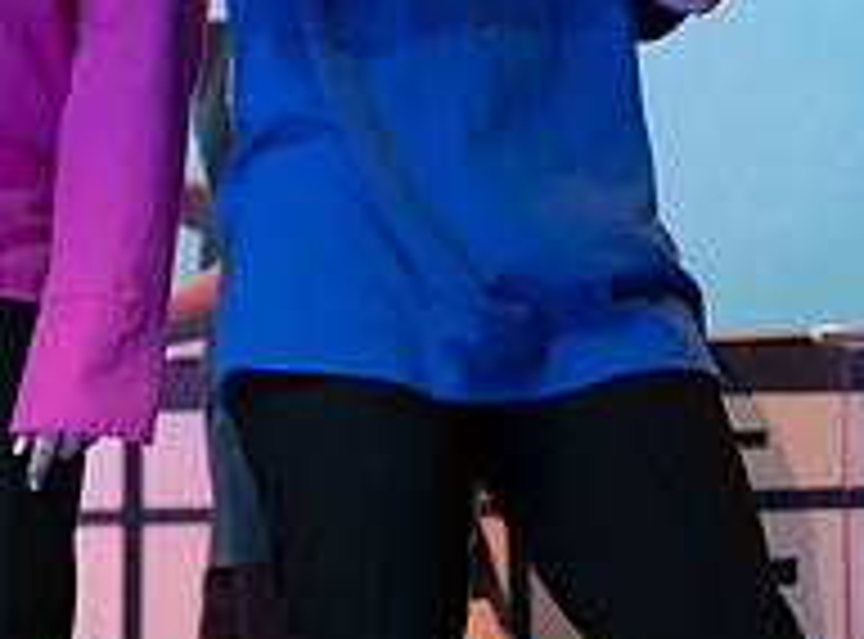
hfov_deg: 4.6
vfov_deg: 3.4
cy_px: -58
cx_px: -24
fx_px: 10853
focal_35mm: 437
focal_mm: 135
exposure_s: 1/400
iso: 5000
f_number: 2.8
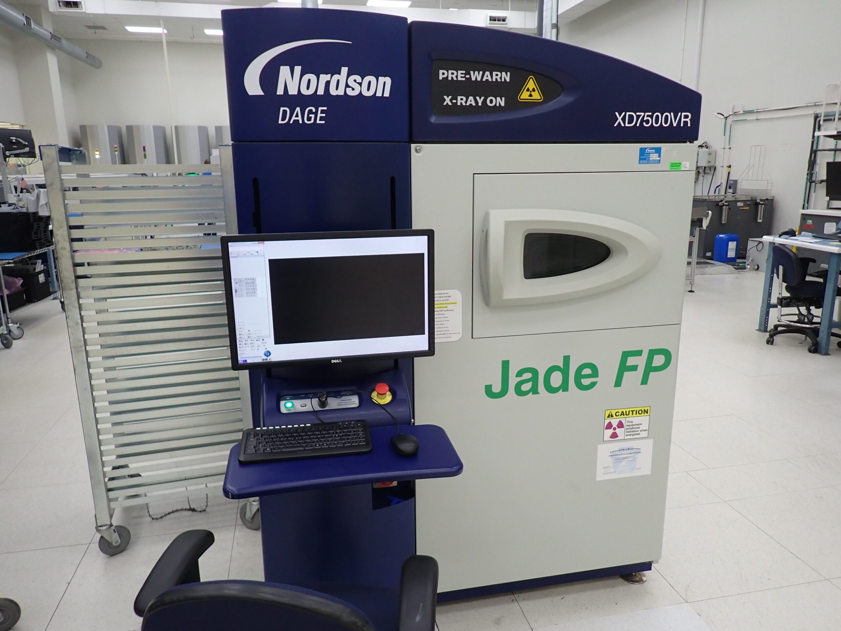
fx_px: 607
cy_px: 316
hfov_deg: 69.4
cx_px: 420
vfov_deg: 54.9
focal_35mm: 25
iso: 200
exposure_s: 1/80
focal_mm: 4.5
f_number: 2
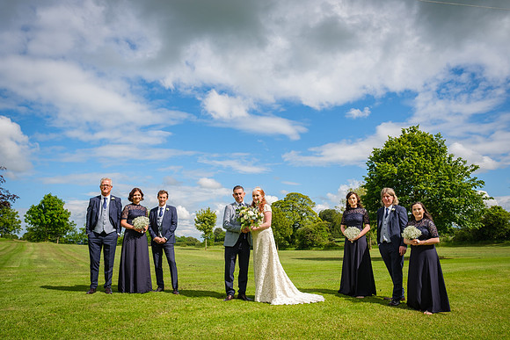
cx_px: 256
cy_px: 174
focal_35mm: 25
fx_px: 351
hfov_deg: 72.0
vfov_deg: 51.7
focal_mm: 16
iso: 200
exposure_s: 1/1000
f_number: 4
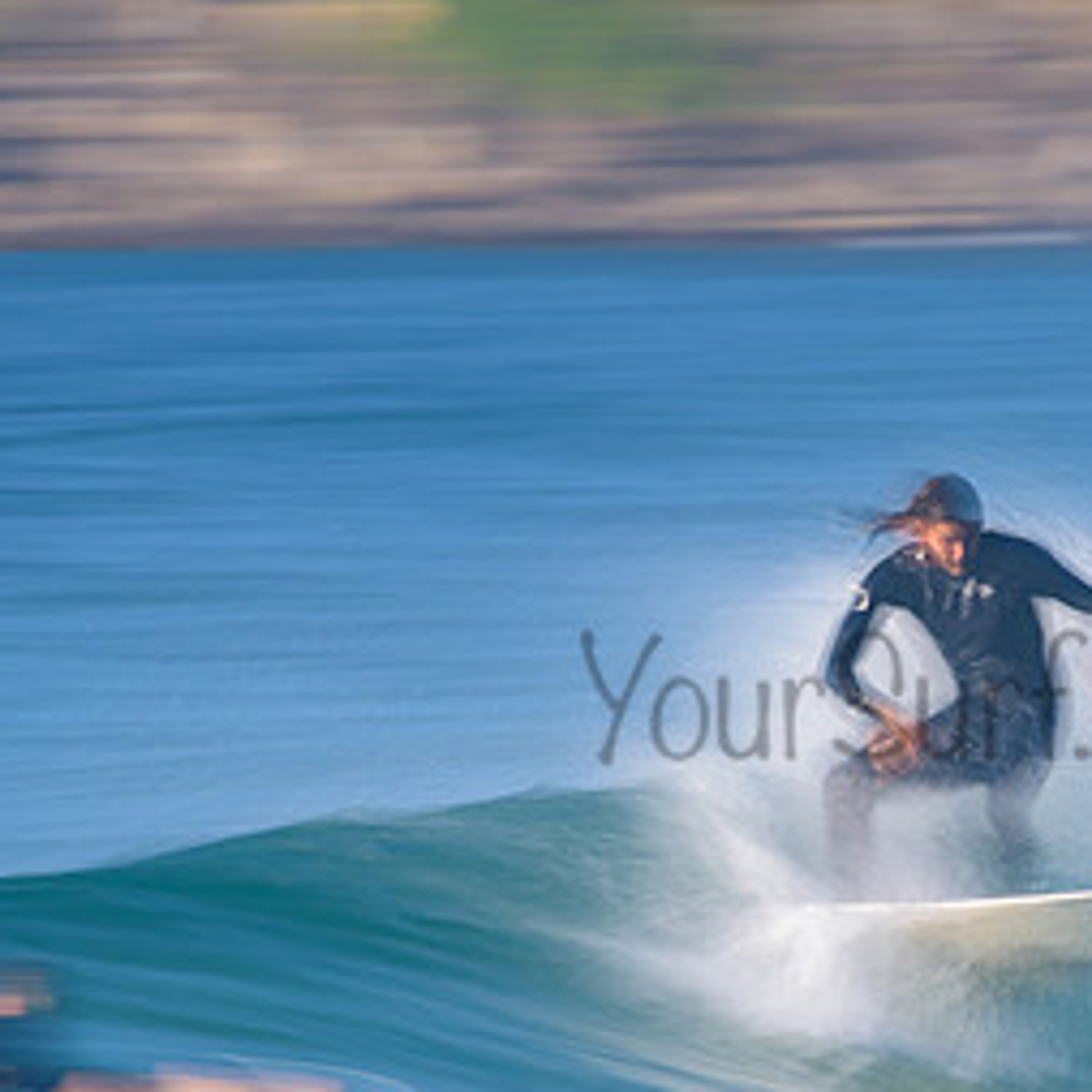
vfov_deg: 1.8
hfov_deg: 1.8
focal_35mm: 971
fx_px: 34655
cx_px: 1023
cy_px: 660
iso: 31
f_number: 14
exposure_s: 1/6
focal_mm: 500
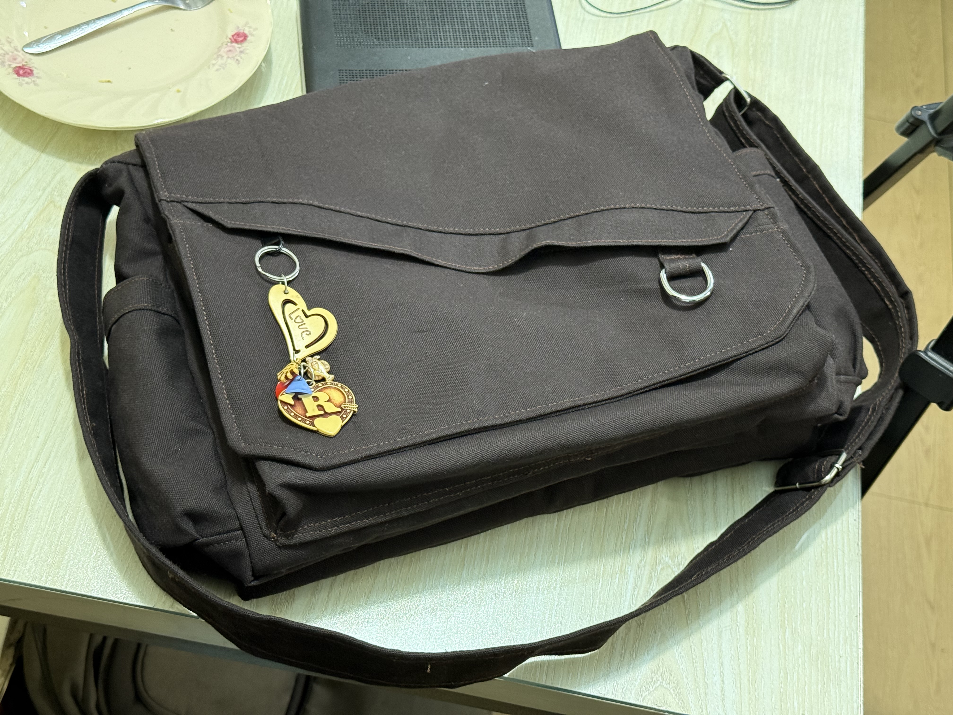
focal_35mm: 48
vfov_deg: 30.3
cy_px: 358
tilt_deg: -54.0
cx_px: 476
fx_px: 1321
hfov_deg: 39.7
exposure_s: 1/50
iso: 250
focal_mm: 6.76
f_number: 1.78
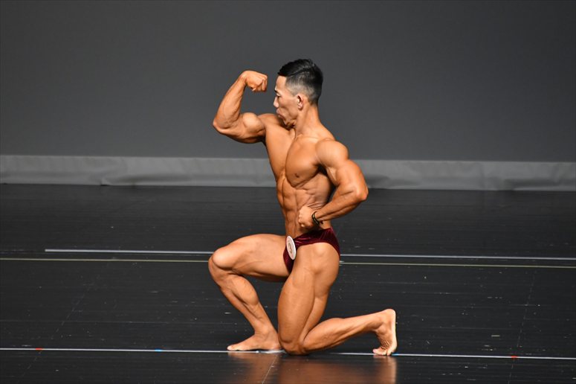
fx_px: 7197
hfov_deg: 4.6
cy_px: 192
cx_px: 288
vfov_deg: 3.1
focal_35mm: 450
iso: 2500
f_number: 5.6
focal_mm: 300
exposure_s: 1/400
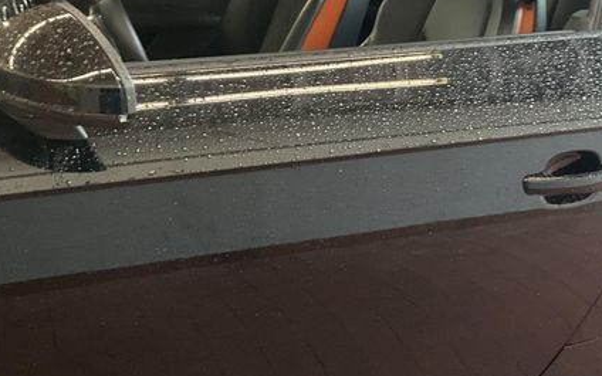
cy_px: 187
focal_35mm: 58
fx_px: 952
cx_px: 324
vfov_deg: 22.4
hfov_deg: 35.1
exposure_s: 1/25
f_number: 1.8
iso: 250
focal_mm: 3
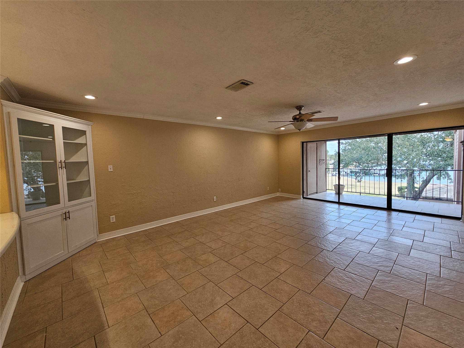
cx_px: 232
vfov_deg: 89.9
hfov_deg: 106.2
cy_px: 174
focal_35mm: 13
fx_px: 174
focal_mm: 2.2
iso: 64
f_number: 2.2
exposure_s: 1/60
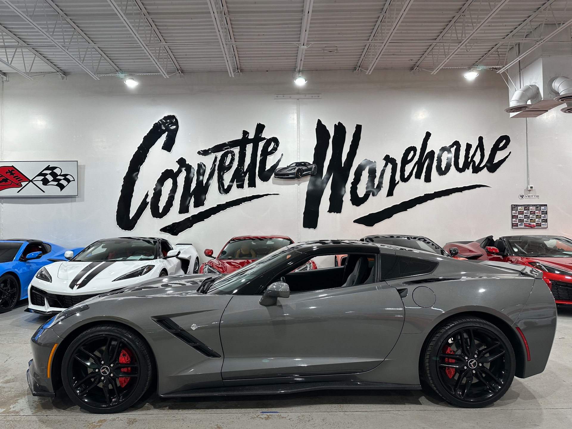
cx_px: 286
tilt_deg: +1.1
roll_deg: +0.3
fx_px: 397
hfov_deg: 71.6
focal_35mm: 24
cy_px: 214
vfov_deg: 56.8
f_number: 1.78
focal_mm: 6.86
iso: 80
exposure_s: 1/120
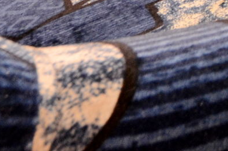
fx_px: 737
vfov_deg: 8.7
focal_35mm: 117
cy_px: -357
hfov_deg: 15.2
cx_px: 411
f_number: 7.1
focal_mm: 11
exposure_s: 1/160
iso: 1000
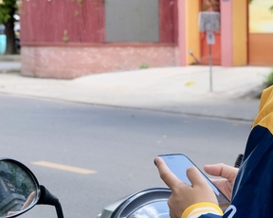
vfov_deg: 13.5
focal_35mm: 114
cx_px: 296
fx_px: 920
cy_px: 149
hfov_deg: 16.4
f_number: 5.6
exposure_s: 1/150
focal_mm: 23.2
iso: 400
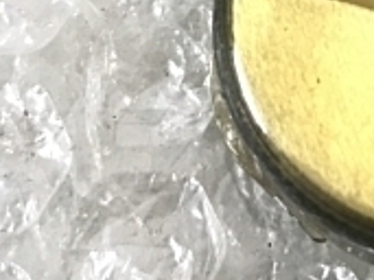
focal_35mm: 105
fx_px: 1134
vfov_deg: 13.7
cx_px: 479
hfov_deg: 17.6
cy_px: -46
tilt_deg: -72.8
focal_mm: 3.99
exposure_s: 1/30
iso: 25
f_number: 1.8
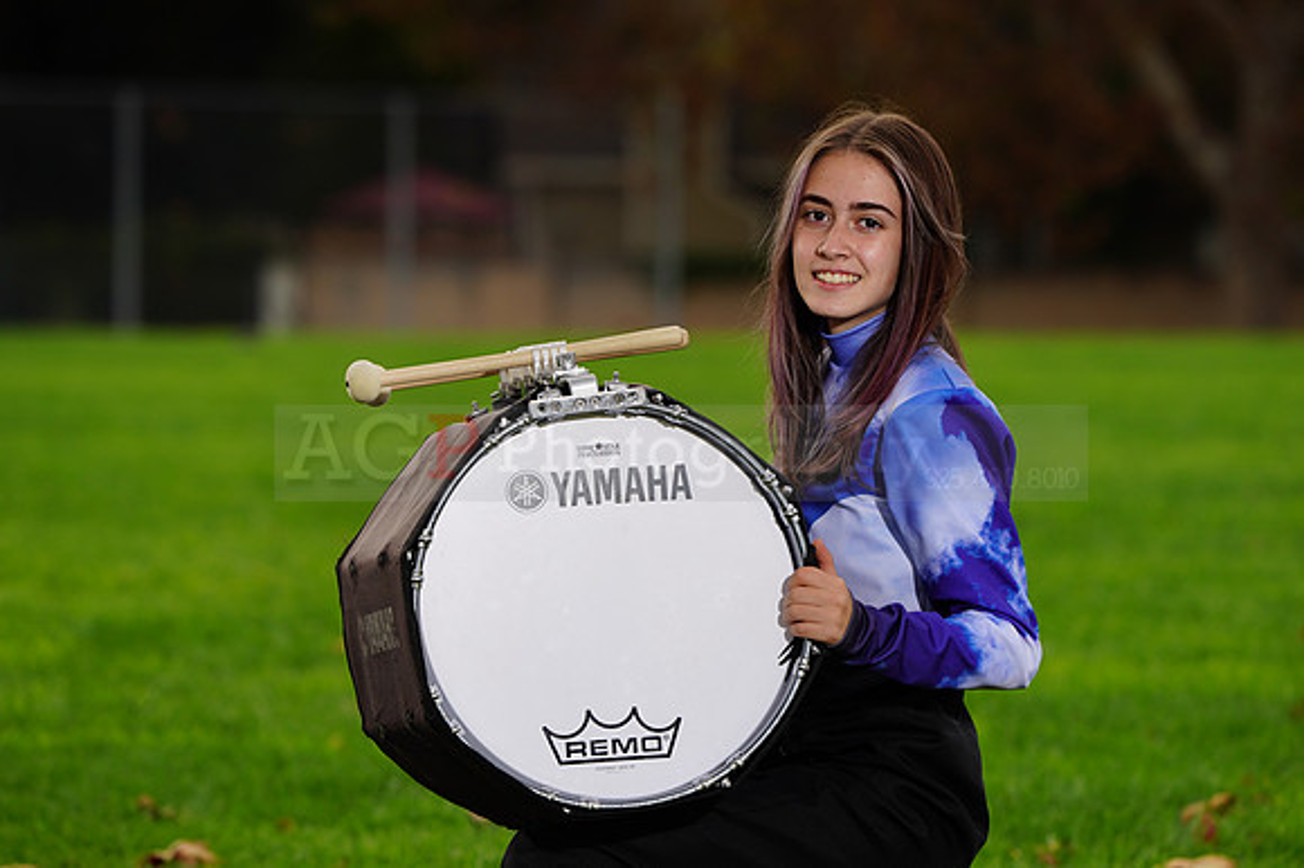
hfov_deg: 6.9
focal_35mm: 297
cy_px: 434
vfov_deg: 4.6
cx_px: 652
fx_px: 10751
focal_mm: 297
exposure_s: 1/160
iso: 160
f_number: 8
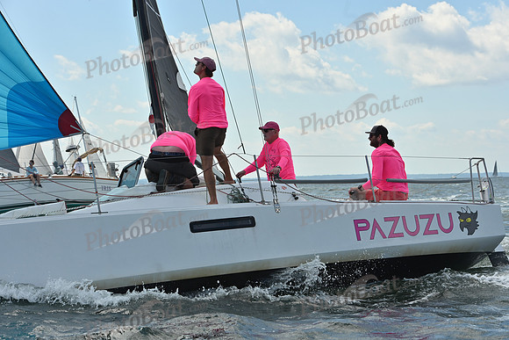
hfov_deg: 22.1
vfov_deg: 14.9
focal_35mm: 92
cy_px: 170
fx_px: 1301
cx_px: 254
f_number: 8
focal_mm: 92
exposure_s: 1/1250
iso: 250
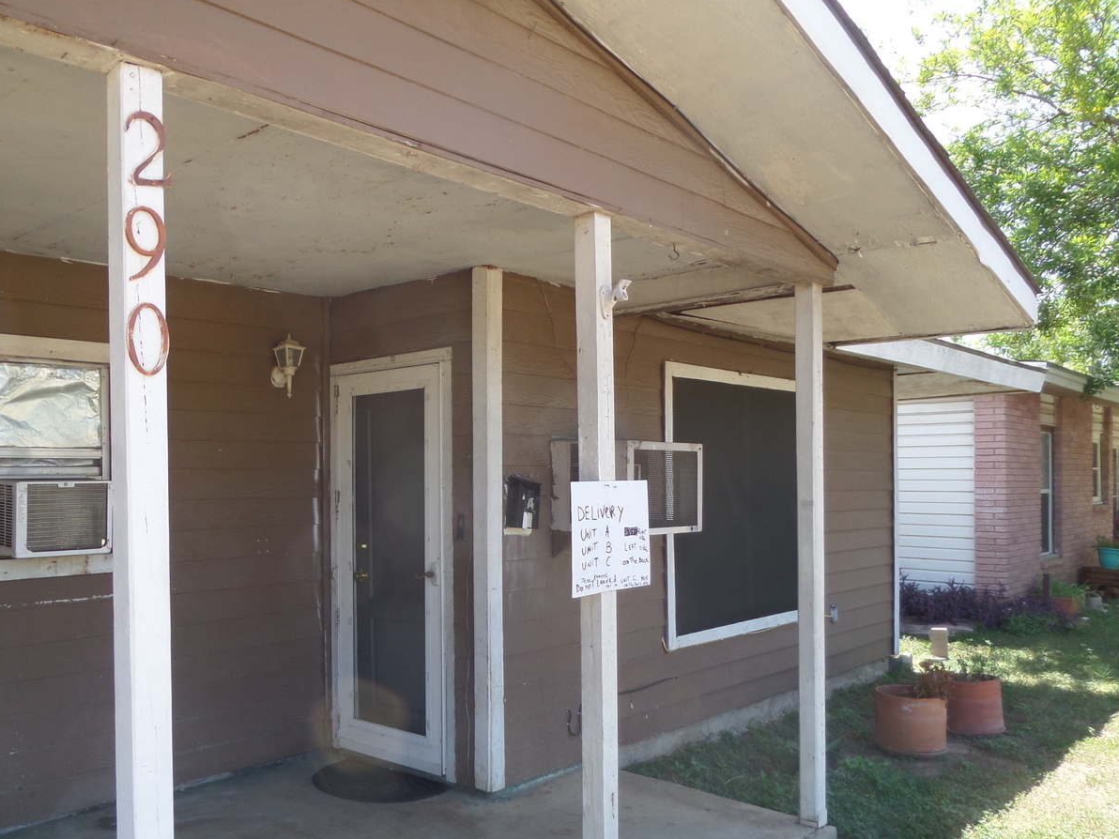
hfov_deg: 61.1
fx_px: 937
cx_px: 447
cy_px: 479
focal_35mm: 29
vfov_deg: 48.1
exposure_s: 1/250
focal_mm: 4
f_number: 3.2
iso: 100
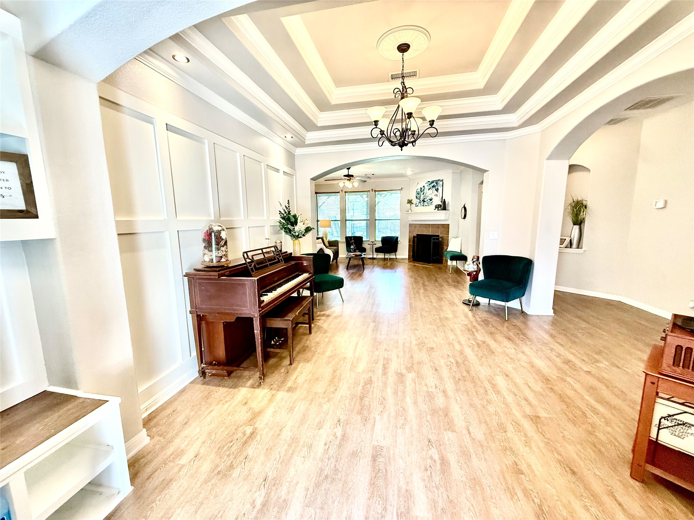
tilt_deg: -8.1
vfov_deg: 85.7
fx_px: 281
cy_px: 260
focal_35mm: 14
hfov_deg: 102.1
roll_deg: +1.1
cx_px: 347
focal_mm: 2.22
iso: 320
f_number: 2.2
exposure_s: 1/120
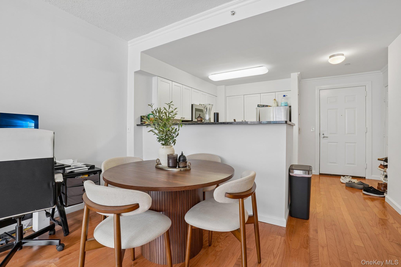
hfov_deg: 96.7
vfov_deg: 73.7
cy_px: 134
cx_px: 200
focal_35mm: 16
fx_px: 178
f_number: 8
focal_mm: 16
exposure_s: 1/20
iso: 250
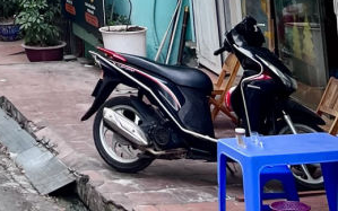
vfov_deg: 10.0
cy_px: -350
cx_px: -138
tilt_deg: +11.0
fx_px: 1004
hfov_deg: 17.5
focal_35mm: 109
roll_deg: +1.3
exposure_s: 1/1325
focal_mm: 5.1
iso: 50
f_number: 1.6
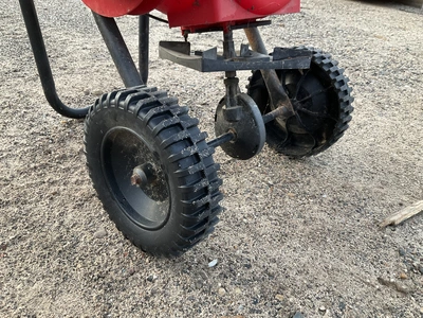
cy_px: 159
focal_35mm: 29
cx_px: 212
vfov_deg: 48.2
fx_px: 354
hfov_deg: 61.7
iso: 64
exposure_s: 1/69
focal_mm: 3
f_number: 1.8
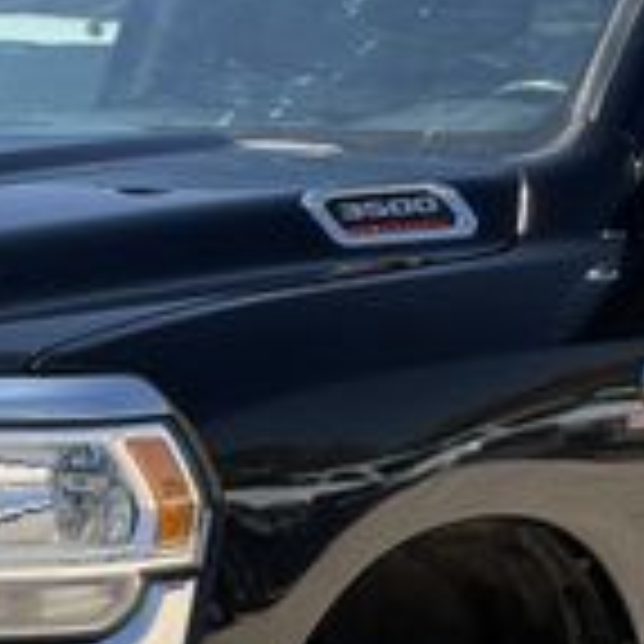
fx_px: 3999
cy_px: 419
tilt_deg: -3.8
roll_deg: -2.5
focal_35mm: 190
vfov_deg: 9.2
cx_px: 378
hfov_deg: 9.2
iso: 80
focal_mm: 6.76
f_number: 1.78
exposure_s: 1/3704
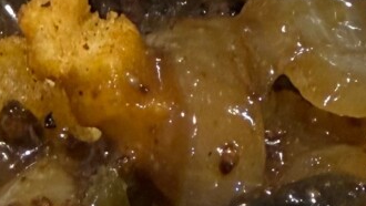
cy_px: 358
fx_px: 1476
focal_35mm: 152
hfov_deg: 14.1
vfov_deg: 7.8
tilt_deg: -66.1
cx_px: 231
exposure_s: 1/60
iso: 320
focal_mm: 2.22
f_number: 2.2
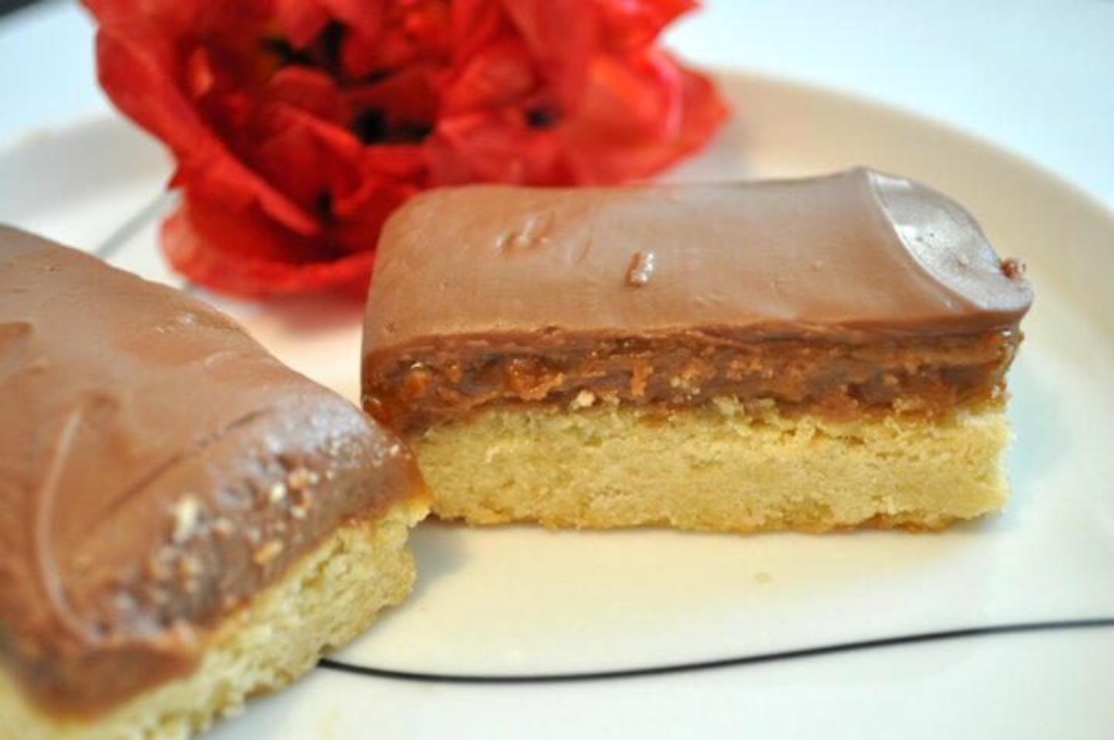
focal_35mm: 52
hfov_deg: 37.9
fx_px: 1622
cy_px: 370
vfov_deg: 25.7
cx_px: 557
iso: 900
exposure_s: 1/60
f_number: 5
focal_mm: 35
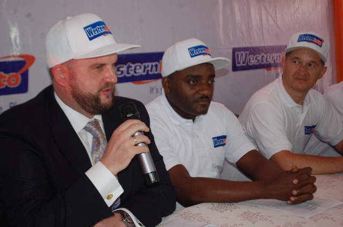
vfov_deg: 21.5
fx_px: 599
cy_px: 114
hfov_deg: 32.0
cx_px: 172
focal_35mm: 63
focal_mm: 42
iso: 400
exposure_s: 1/60
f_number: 5.3
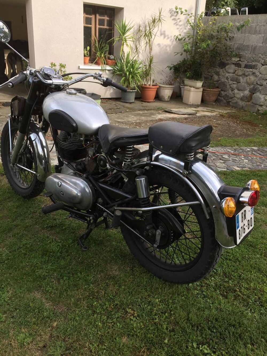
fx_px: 298
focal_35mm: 29
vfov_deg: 61.7
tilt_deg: -21.3
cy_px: 178
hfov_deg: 48.2
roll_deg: -2.9
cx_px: 134
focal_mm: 4.15
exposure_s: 1/102
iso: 32
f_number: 2.2
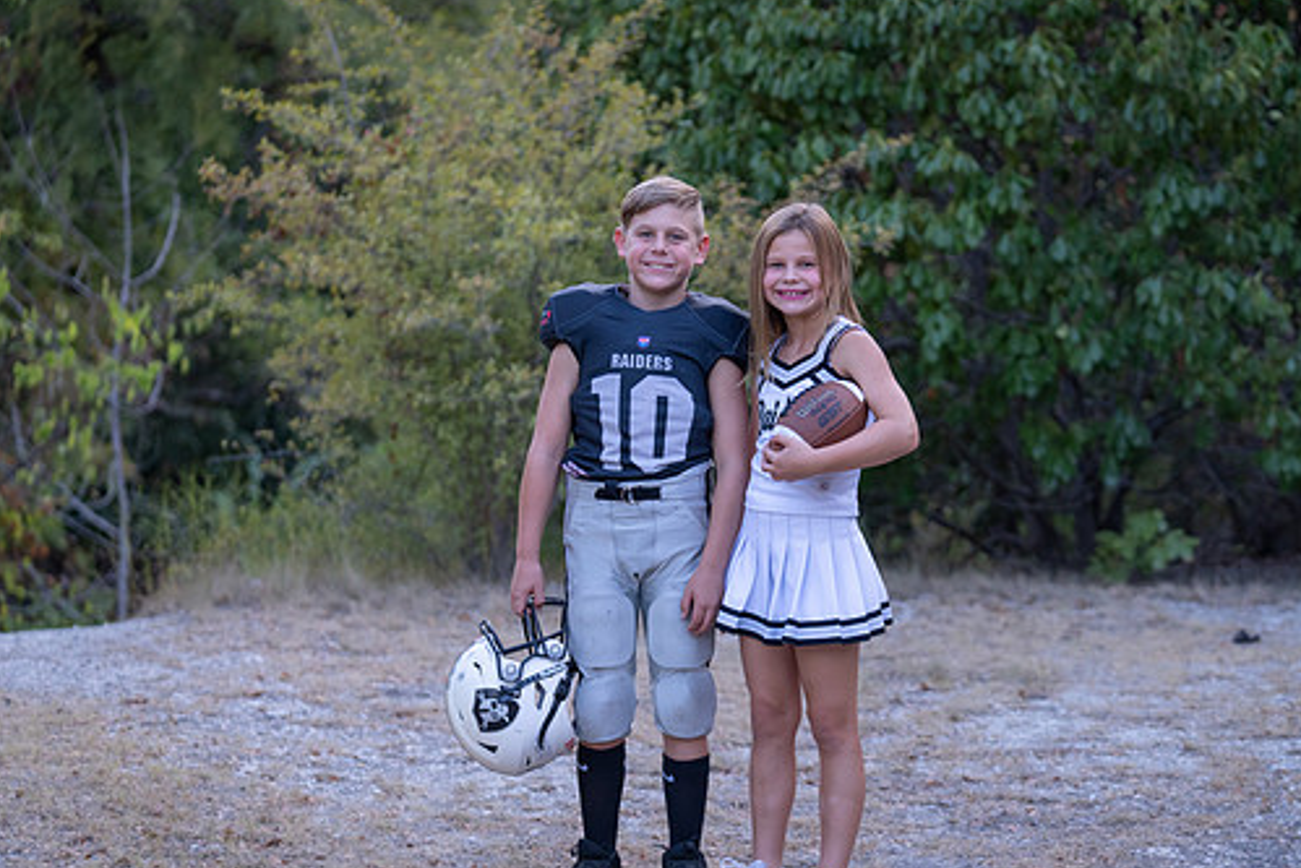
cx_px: 746
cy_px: 489
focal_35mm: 100
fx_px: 3615
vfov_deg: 13.7
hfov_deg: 20.4
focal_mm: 86
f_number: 2.8
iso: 640
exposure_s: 1/320
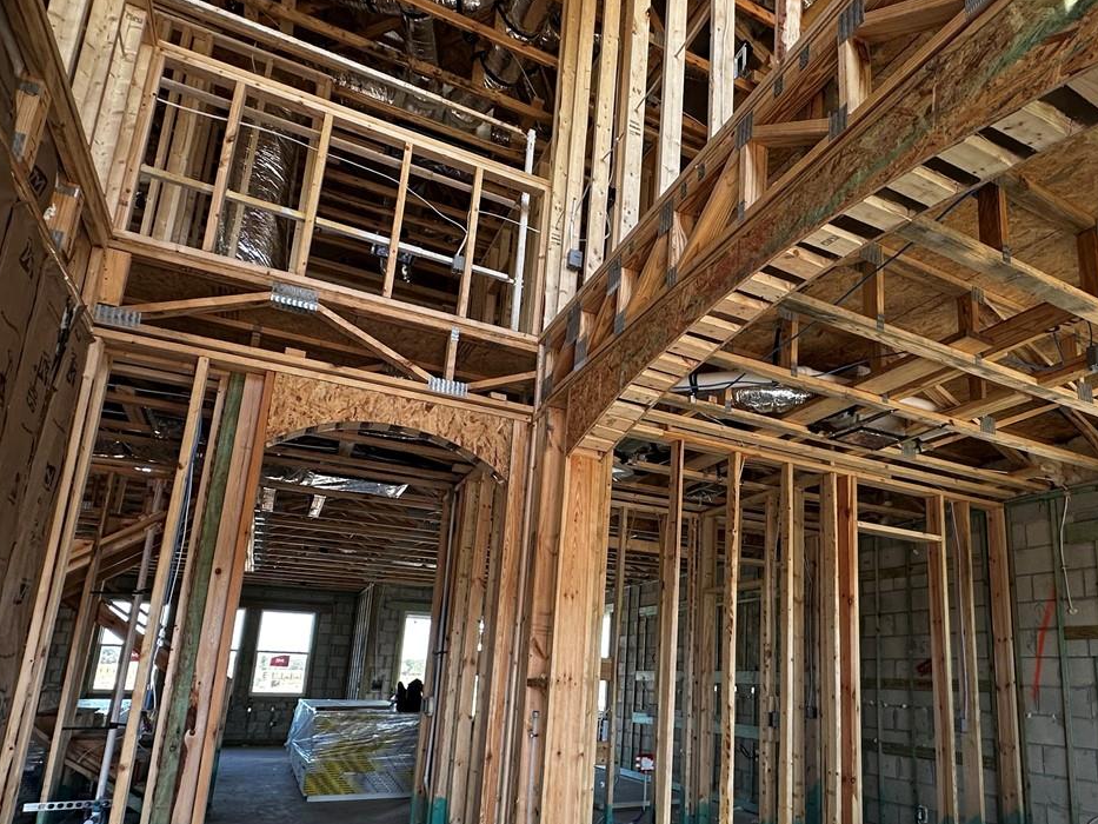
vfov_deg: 56.2
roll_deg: -1.9
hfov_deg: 70.3
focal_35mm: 24
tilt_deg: +12.8
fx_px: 761
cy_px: 512
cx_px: 697
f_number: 2.2
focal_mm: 2.22
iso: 100
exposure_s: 1/99
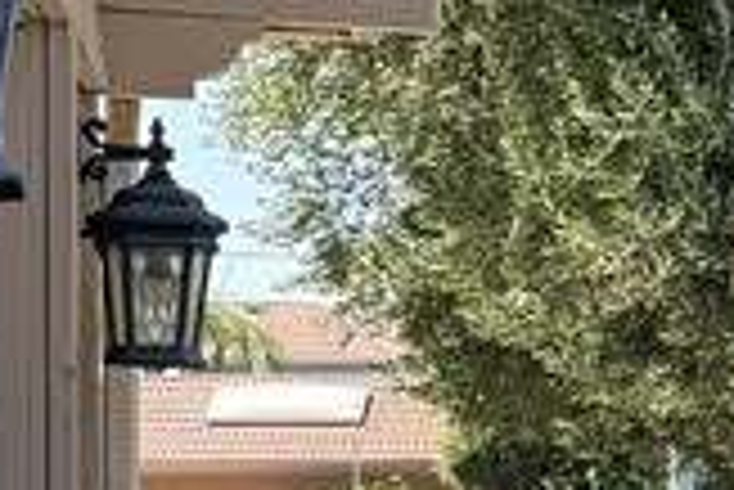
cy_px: 432
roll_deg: +0.7
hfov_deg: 12.3
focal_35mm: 157
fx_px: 3204
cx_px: 1157
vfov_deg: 8.7
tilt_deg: +0.3
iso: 80
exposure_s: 1/1855
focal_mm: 6.76
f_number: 1.78
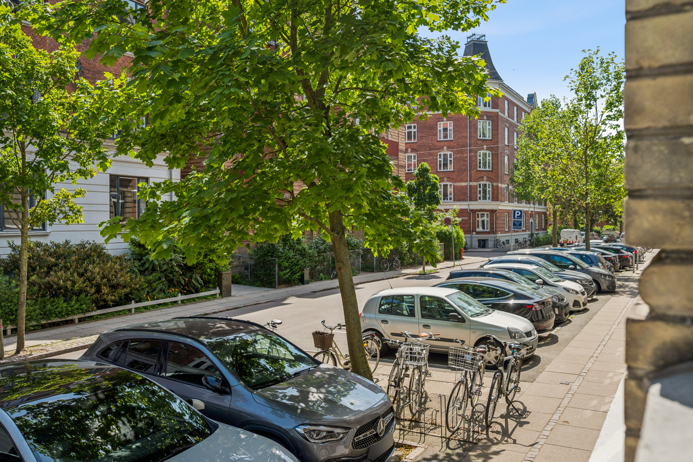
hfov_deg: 62.8
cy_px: 231
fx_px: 568
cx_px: 346
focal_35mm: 30
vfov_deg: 44.3
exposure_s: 1/800
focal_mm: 29.5
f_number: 6.3
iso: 250
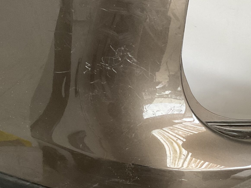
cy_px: 147
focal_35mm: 64
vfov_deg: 22.7
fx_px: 464
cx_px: 183
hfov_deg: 29.9
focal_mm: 3
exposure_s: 1/50
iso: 200
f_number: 1.8
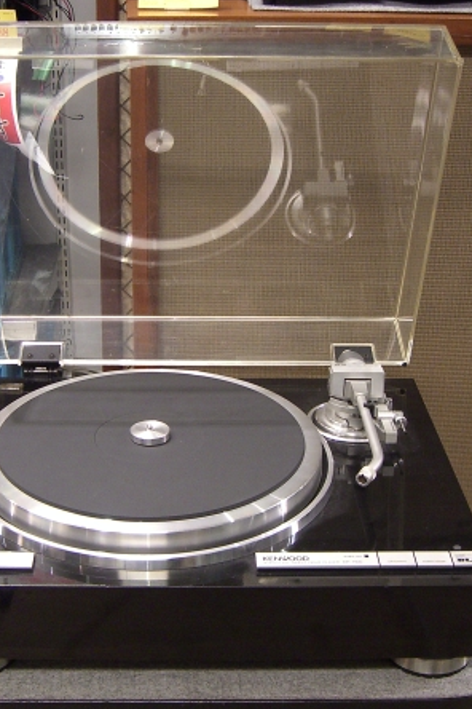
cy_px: 343
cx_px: 206
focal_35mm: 57
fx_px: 1121
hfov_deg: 23.8
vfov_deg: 35.1
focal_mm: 7.9
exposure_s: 1/15
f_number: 2.8
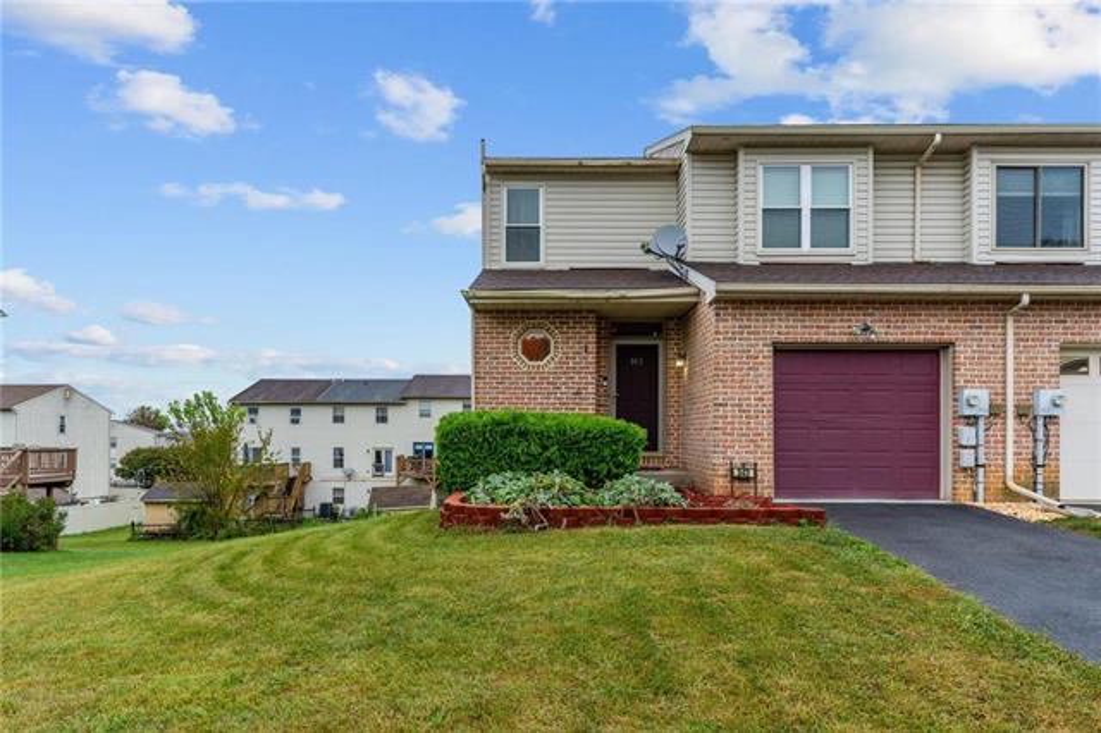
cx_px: 550
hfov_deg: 76.1
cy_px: 366
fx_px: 703
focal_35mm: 23
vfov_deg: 55.1
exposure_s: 1/100
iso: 320
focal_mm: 23
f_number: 7.1
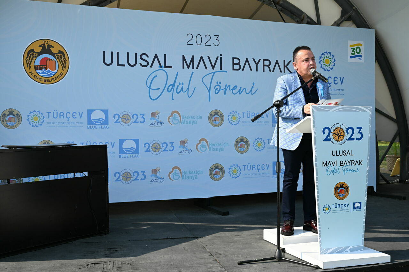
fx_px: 523
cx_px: 204
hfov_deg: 42.7
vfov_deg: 29.2
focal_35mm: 46
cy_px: 136
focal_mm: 46
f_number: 7.1
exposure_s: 1/800
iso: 400
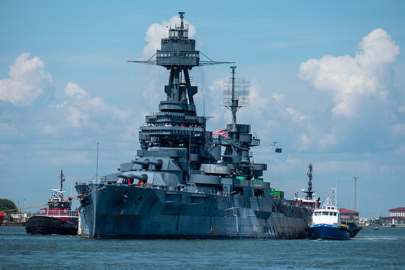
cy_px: 135
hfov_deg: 6.8
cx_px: 202
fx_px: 3429
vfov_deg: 4.5
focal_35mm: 305
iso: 200
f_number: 5.6
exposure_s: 1/1800
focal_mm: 200
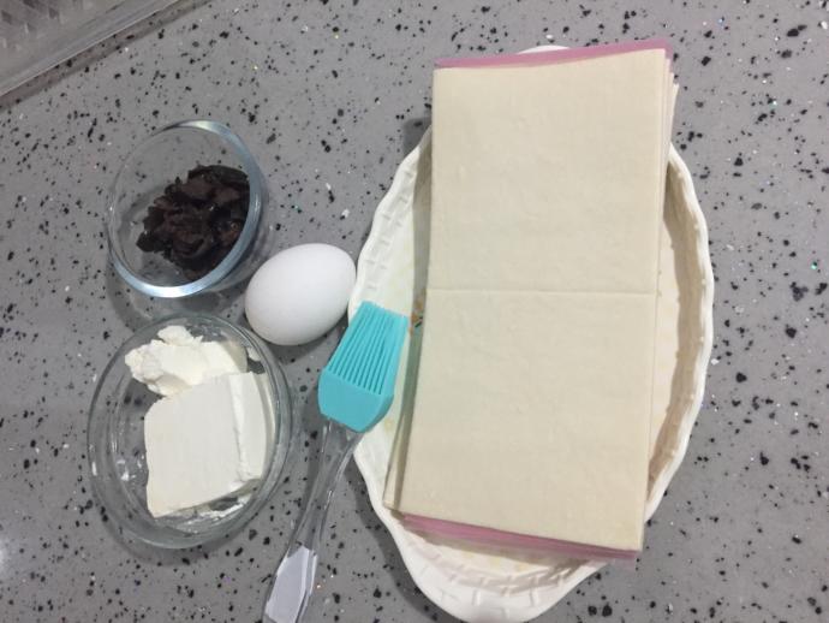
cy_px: 312
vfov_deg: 48.3
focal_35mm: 29
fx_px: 695
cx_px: 414
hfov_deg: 61.6
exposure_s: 1/33
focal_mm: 4.15
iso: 320
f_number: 2.2
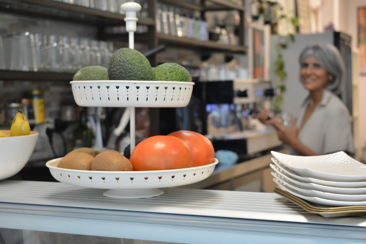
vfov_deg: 19.7
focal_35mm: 69
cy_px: 122
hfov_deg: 29.2
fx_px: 701
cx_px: 183
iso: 720
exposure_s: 1/60
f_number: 5.3
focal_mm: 46
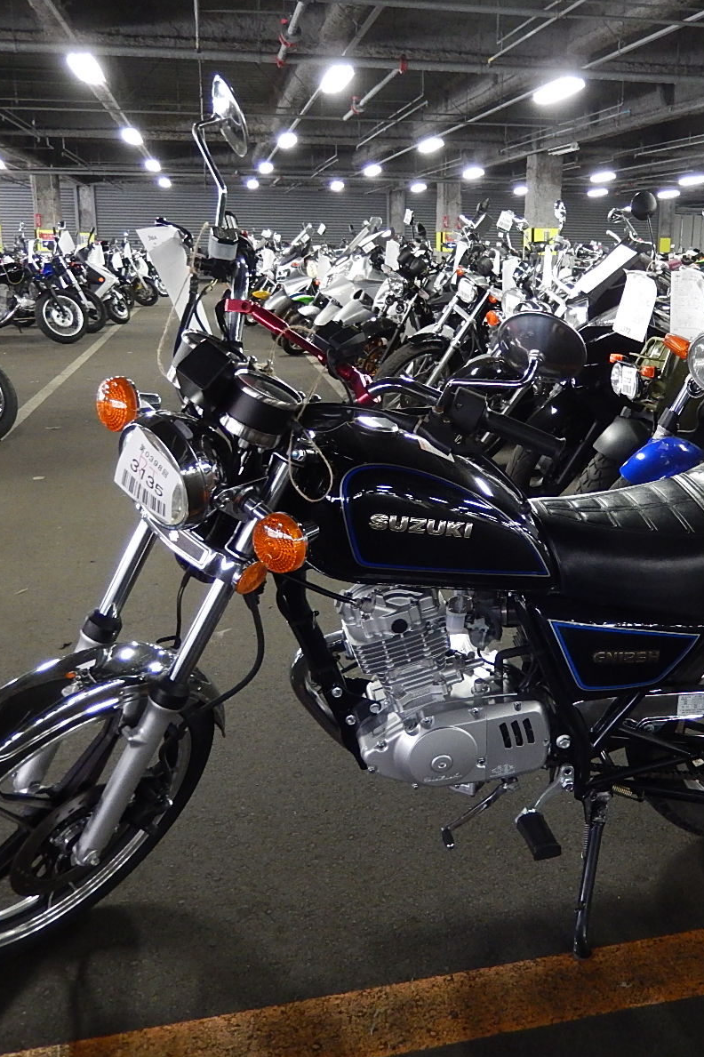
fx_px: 1027
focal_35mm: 35
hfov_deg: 37.0
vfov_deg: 54.4
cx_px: 517
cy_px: 525
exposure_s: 1/13
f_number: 3.4
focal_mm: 4.5
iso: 400
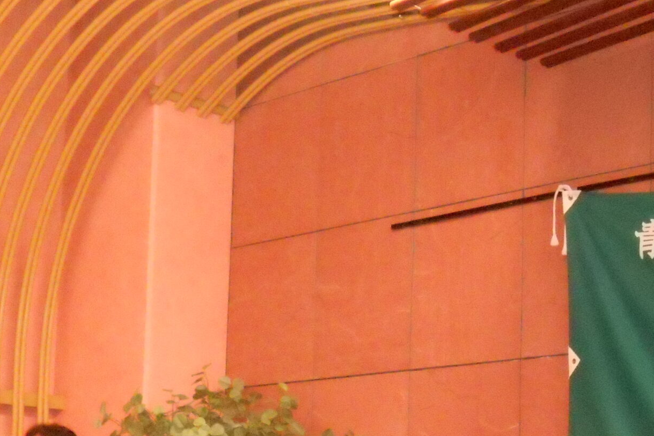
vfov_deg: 16.1
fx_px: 1508
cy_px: 440
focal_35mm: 83
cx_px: 407
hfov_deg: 24.4
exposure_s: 1/30
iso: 1600
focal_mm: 6.8
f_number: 4.2
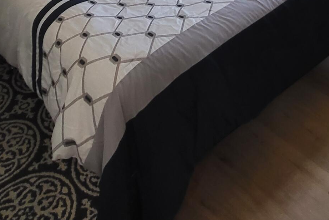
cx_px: 246
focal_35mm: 44
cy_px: -146
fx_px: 402
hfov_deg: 43.1
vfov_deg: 22.3
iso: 125
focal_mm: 1.74
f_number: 2.2
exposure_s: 1/60
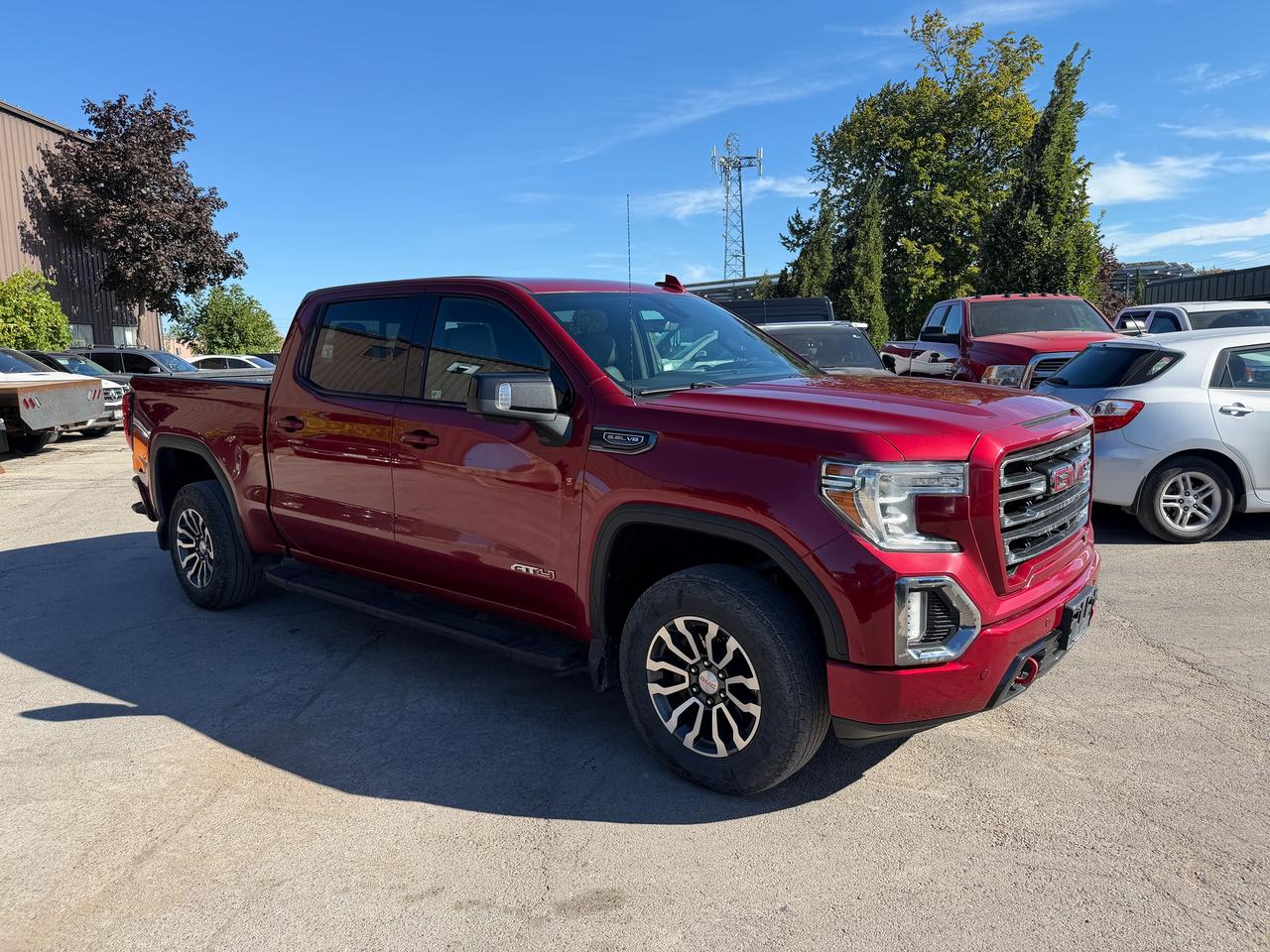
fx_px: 881
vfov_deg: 56.8
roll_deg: +1.4
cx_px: 635
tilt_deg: -7.9
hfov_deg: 71.6
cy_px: 476
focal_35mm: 24
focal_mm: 6.76
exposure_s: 1/2703
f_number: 1.78
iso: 80
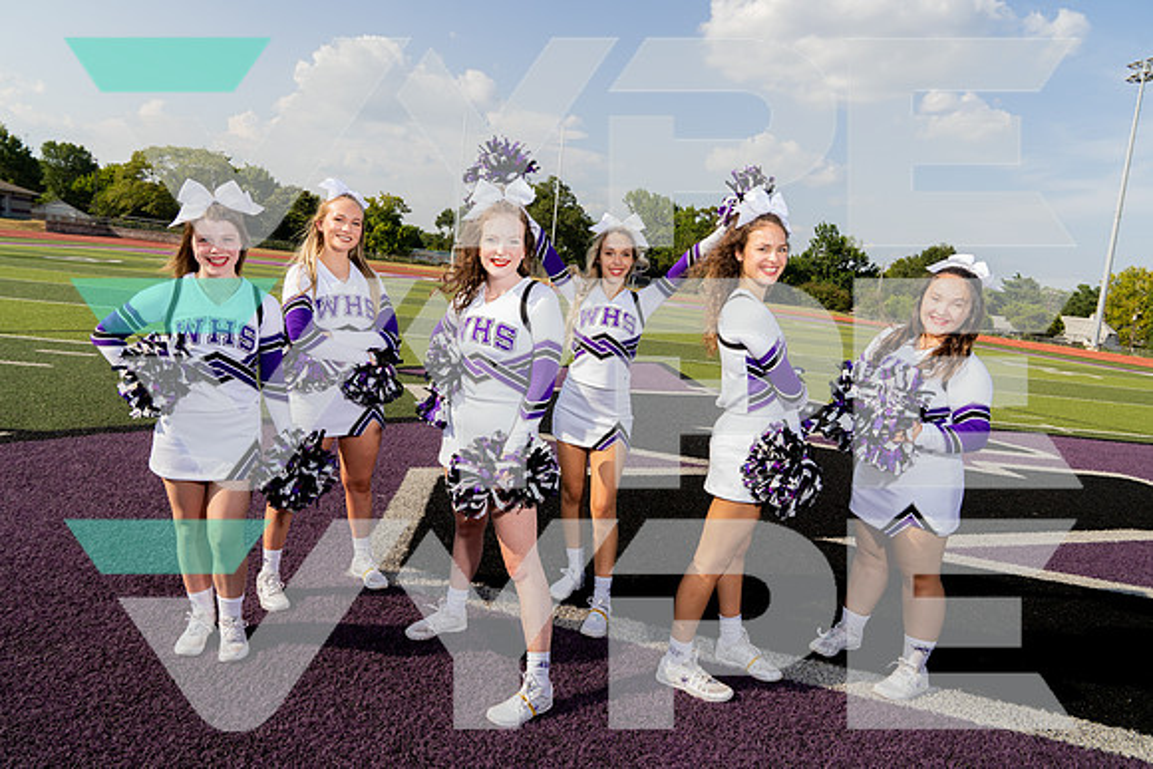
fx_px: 769
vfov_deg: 53.2
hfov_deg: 73.7
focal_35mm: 24
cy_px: 384
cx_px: 576
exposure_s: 1/250
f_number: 6.3
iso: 100
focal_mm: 24
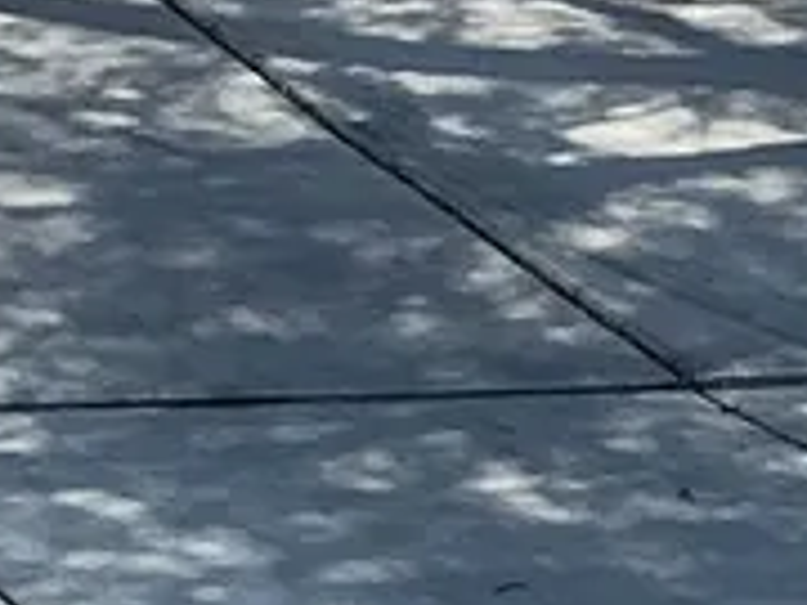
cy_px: -730
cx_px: -1260
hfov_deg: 10.1
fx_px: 3847
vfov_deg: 8.4
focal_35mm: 165
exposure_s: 1/642
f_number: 1.8
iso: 25
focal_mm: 3
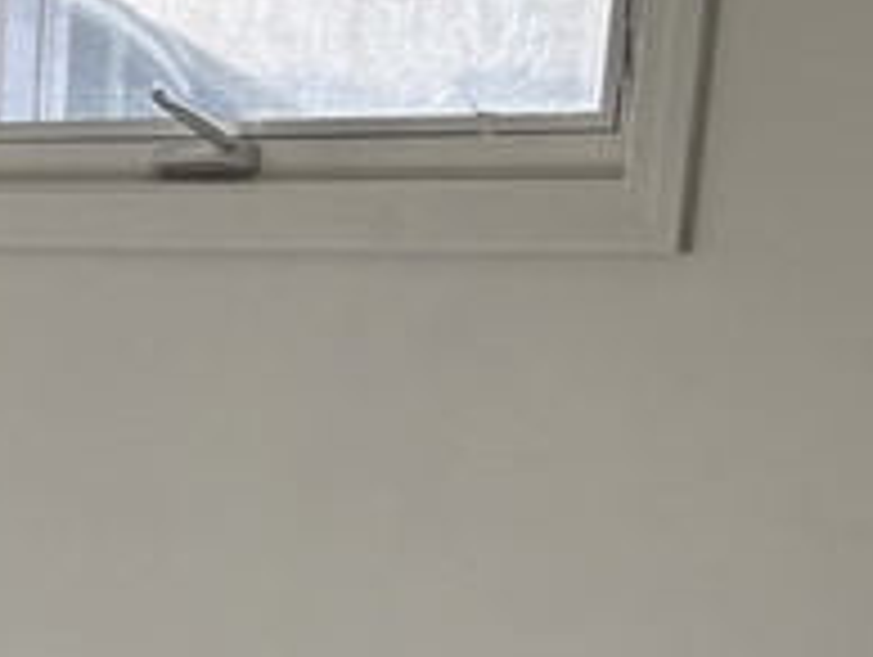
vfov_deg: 10.4
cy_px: 1094
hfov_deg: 12.7
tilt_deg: -14.8
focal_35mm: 137
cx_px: -855
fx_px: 3459
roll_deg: -0.1
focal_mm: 5.96
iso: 40
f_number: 1.6
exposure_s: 1/145
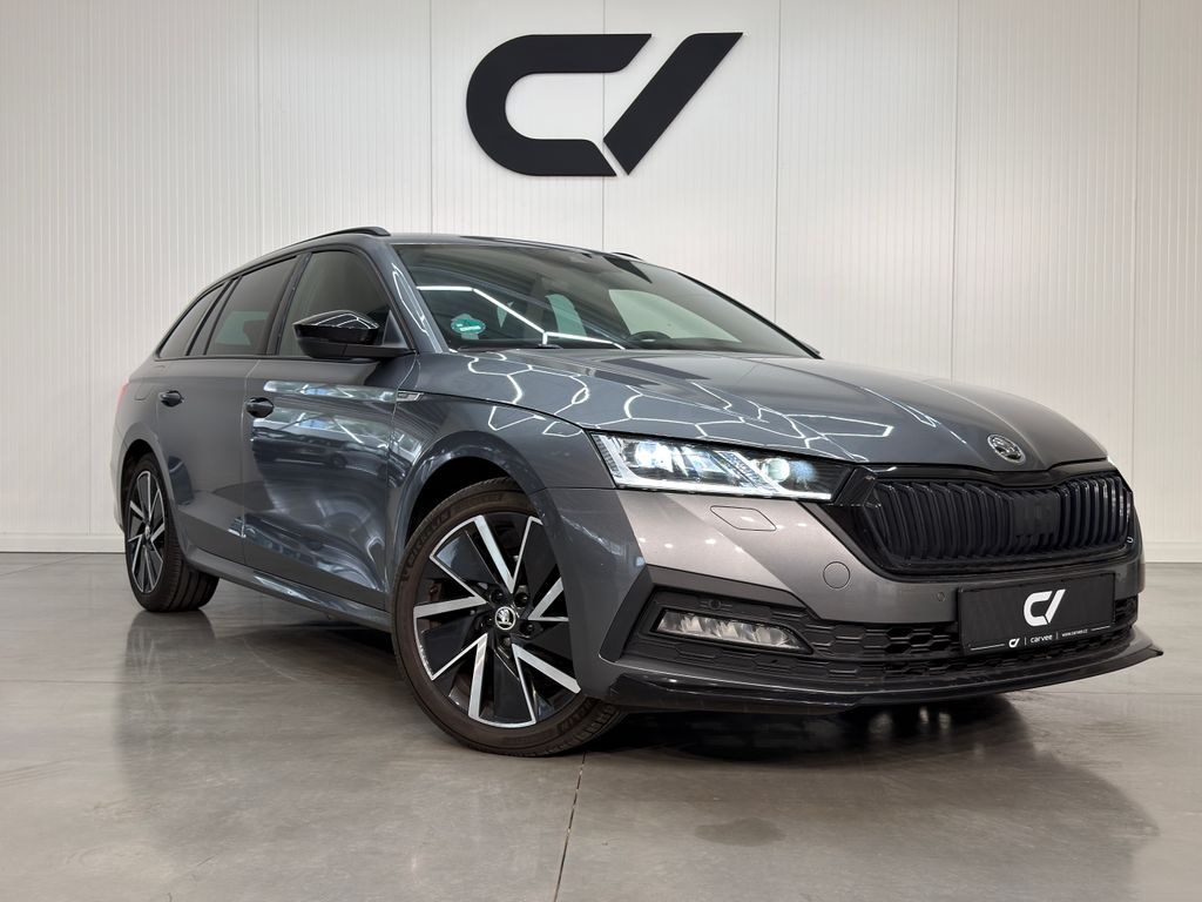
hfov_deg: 51.4
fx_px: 1250
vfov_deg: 39.7
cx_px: 601
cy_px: 451
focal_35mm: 36
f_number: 1.78
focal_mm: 6.76
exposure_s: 1/100
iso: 50
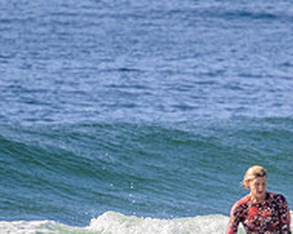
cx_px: 245
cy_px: 281
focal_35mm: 2293
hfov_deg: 0.8
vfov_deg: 0.7
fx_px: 19884
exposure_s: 1/2000
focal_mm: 800
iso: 800
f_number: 11
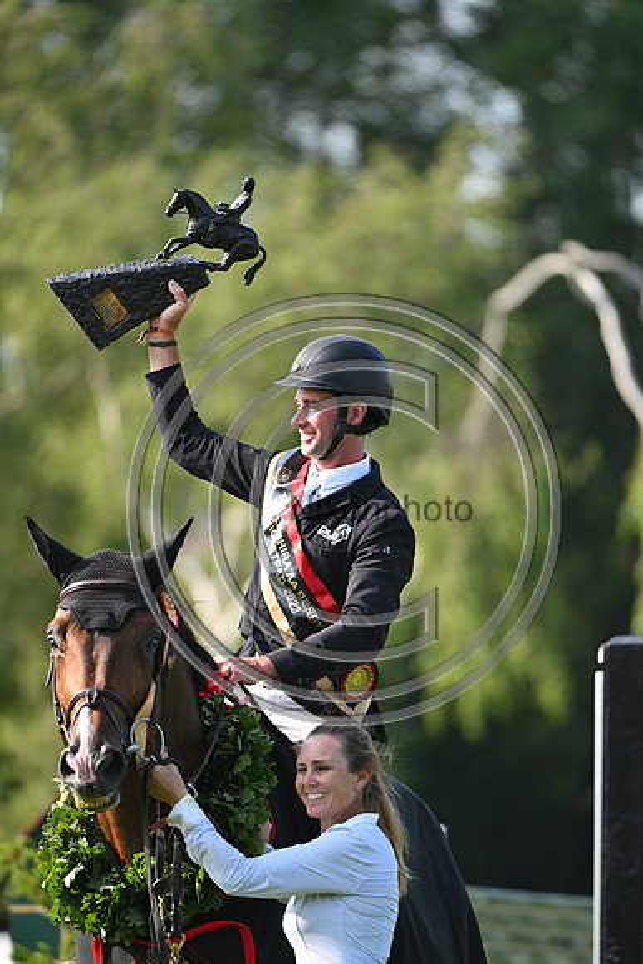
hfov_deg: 3.6
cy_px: 482
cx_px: 322
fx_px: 10174
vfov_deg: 5.4
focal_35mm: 380
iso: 640
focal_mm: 380
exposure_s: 1/1250
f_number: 4.5
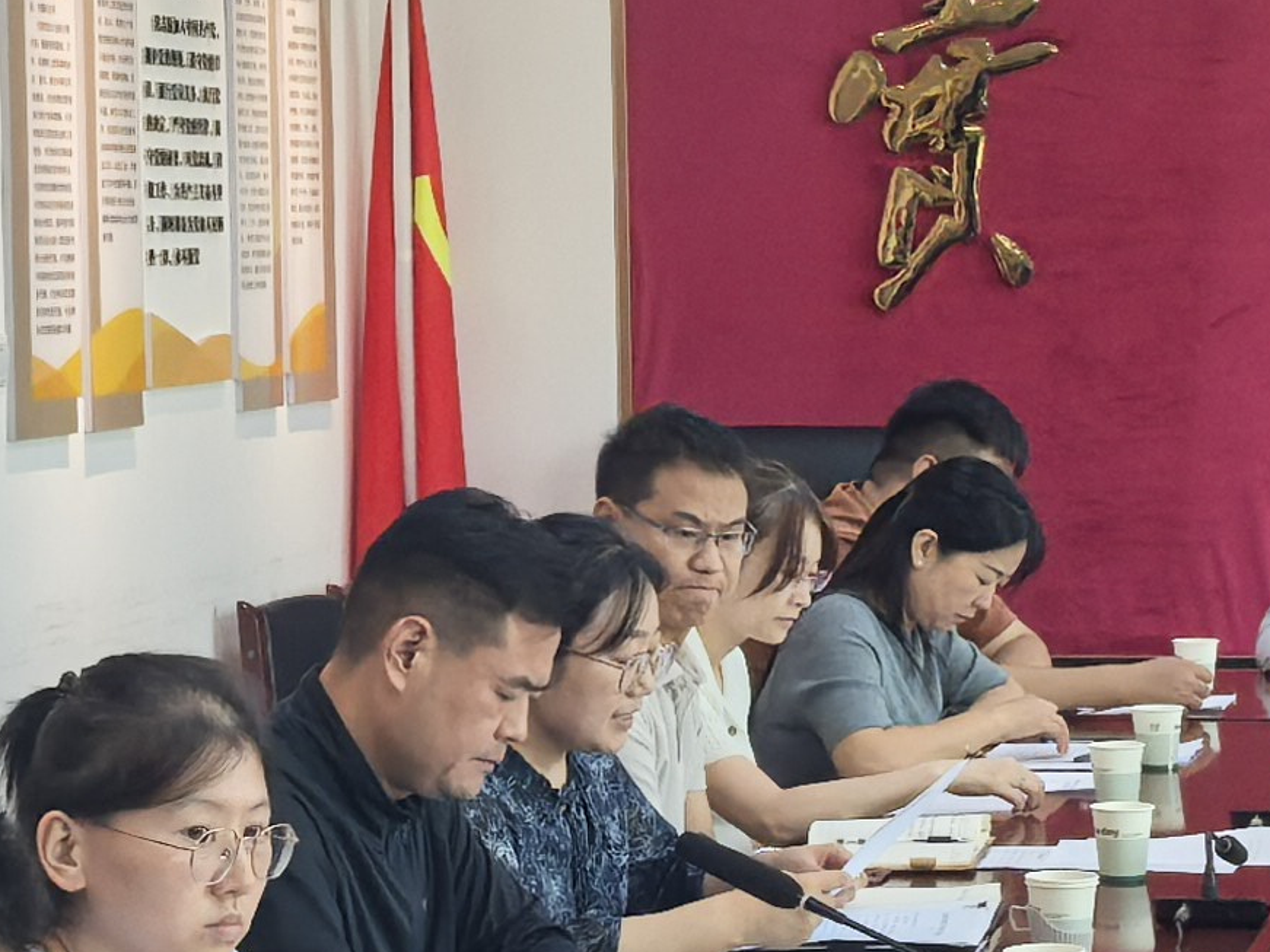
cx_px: 895
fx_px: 4659
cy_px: 388
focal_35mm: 127
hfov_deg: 15.5
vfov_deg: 11.7
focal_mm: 6.98
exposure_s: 1/100
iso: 320
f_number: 4
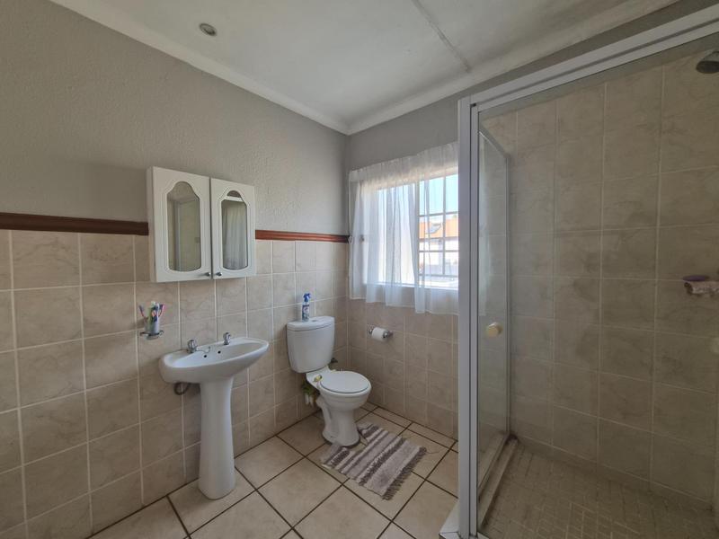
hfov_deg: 106.2
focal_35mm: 13
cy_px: 270
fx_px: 270
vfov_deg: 89.9
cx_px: 360
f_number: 2.2
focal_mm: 1.7
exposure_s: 1/50
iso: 50
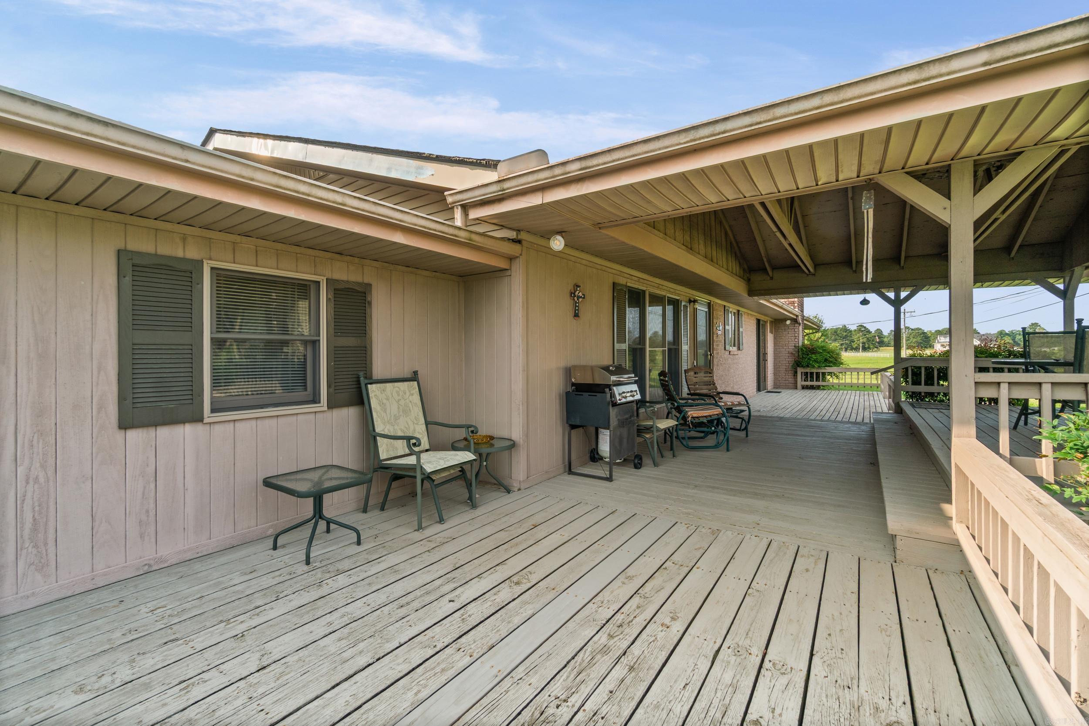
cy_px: 363
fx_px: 454
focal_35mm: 15
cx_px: 544
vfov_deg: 77.3
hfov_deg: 100.4
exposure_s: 1/80
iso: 400
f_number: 8
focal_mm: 10
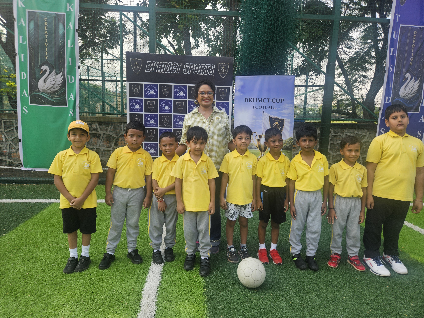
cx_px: 212
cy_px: 159
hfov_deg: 73.9
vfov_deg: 58.9
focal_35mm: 23
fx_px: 282
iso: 25
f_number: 1.8
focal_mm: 5.4
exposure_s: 1/476
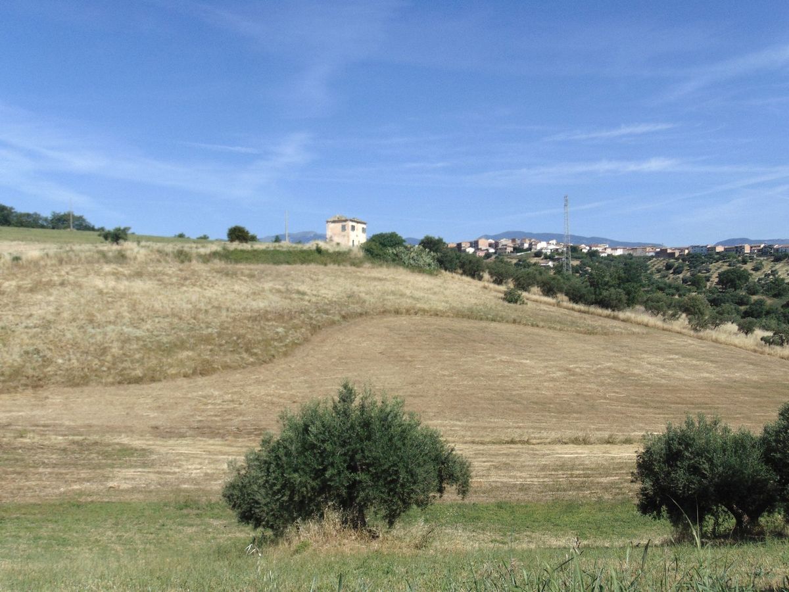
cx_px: 394
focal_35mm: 35
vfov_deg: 40.7
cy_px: 296
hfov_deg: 52.6
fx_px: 798
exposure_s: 1/320
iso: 80
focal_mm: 6.3
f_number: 8.3
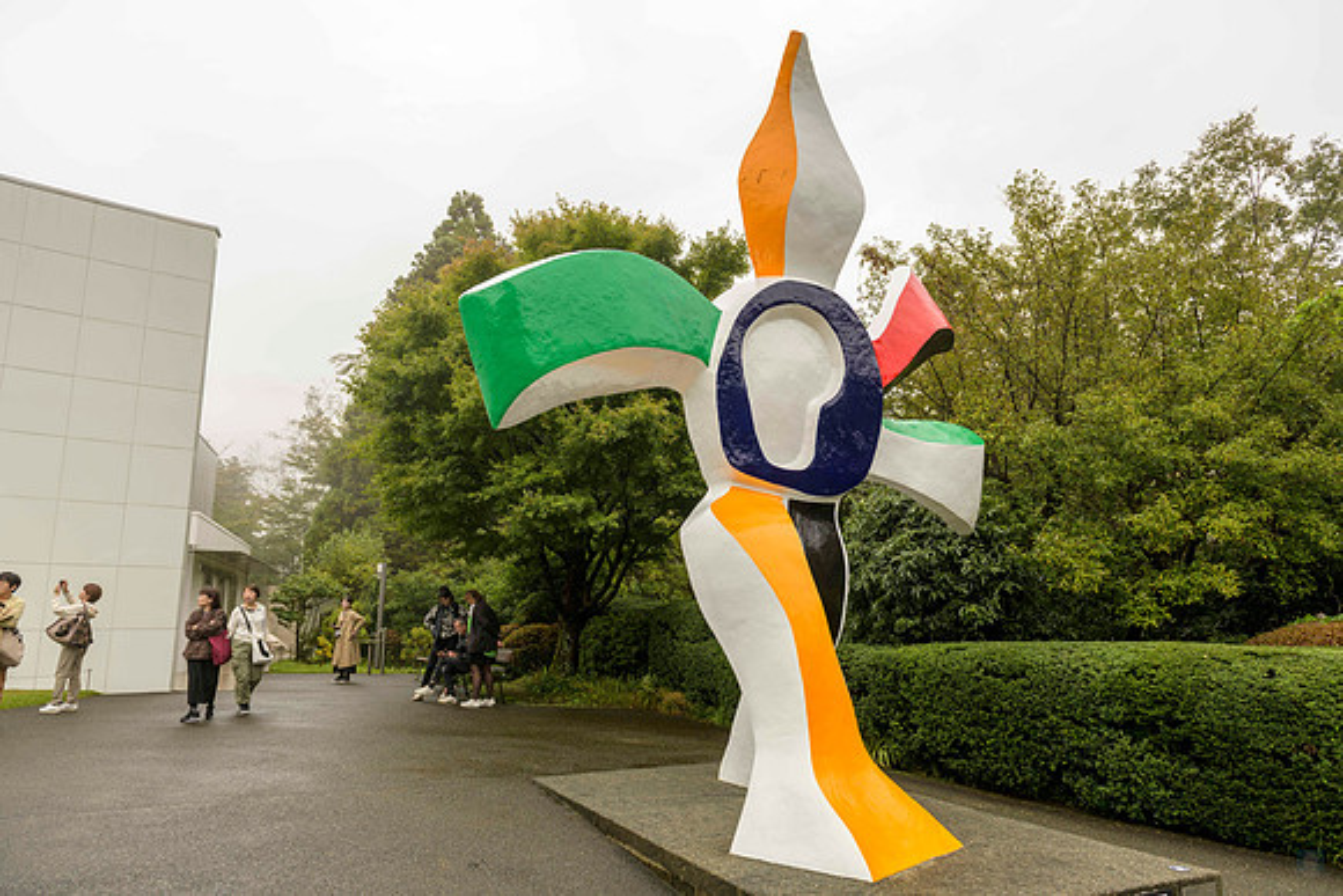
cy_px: 448
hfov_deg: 73.7
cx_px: 672
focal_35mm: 24
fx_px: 896
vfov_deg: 53.2
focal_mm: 24
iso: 64
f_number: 5.6
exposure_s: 1/100
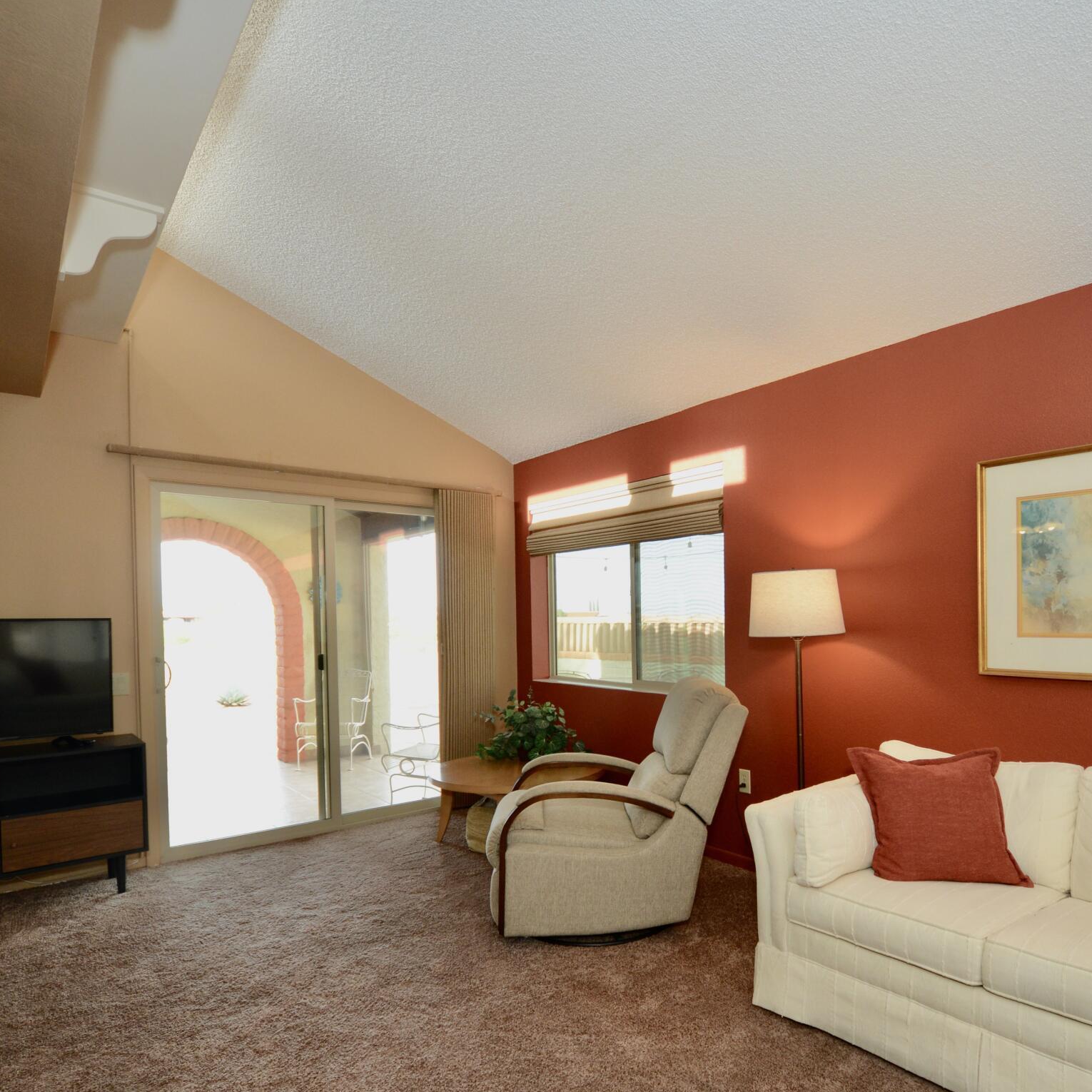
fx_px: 714
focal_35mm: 20
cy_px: 631
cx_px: 659
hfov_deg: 73.9
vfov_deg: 74.3
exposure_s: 1/60
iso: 800
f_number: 7.1
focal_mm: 12
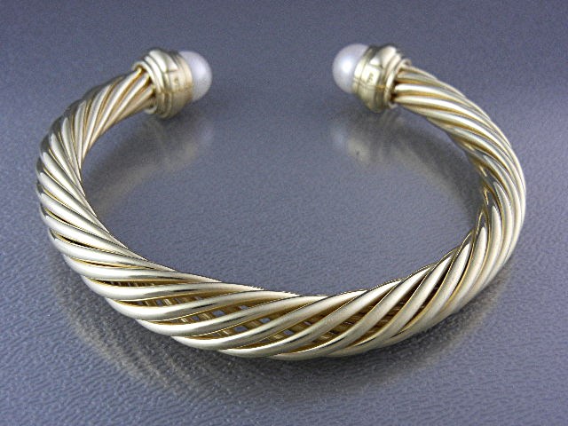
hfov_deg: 32.7
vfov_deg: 24.8
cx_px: 284
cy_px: 213
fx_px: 968
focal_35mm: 59
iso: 400
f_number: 4
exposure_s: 1/25.6
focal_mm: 10.6
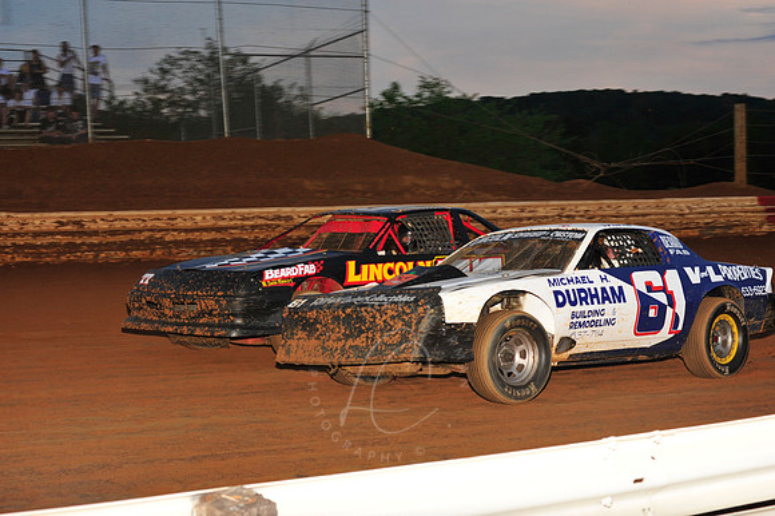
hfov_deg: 25.4
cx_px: 388
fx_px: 1721
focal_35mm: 80
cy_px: 258
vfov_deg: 17.0
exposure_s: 1/320
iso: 1000
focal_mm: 80
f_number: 7.1
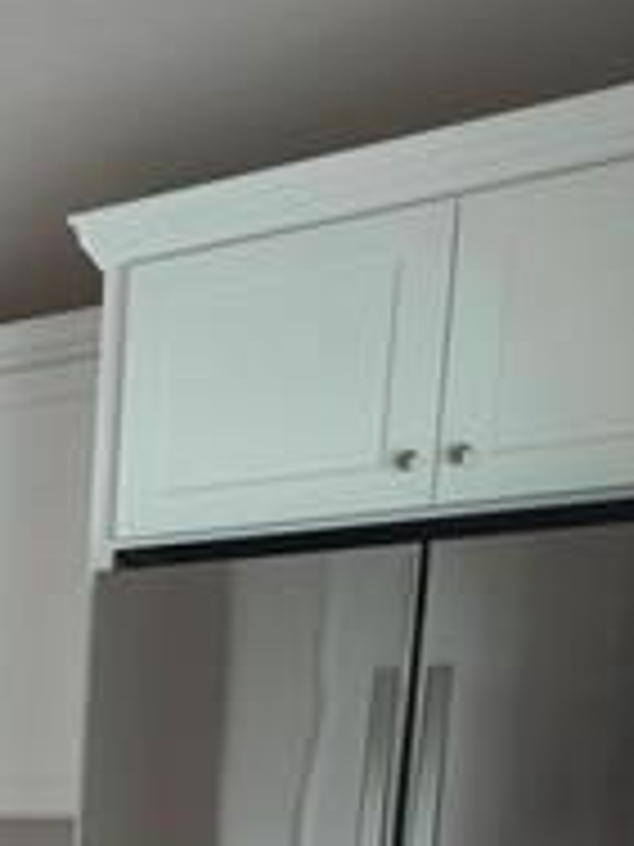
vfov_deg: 30.5
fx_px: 1294
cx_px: -472
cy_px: 1026
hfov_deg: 20.5
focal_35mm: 53
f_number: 1.9
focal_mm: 2.2
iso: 80
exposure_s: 1/120
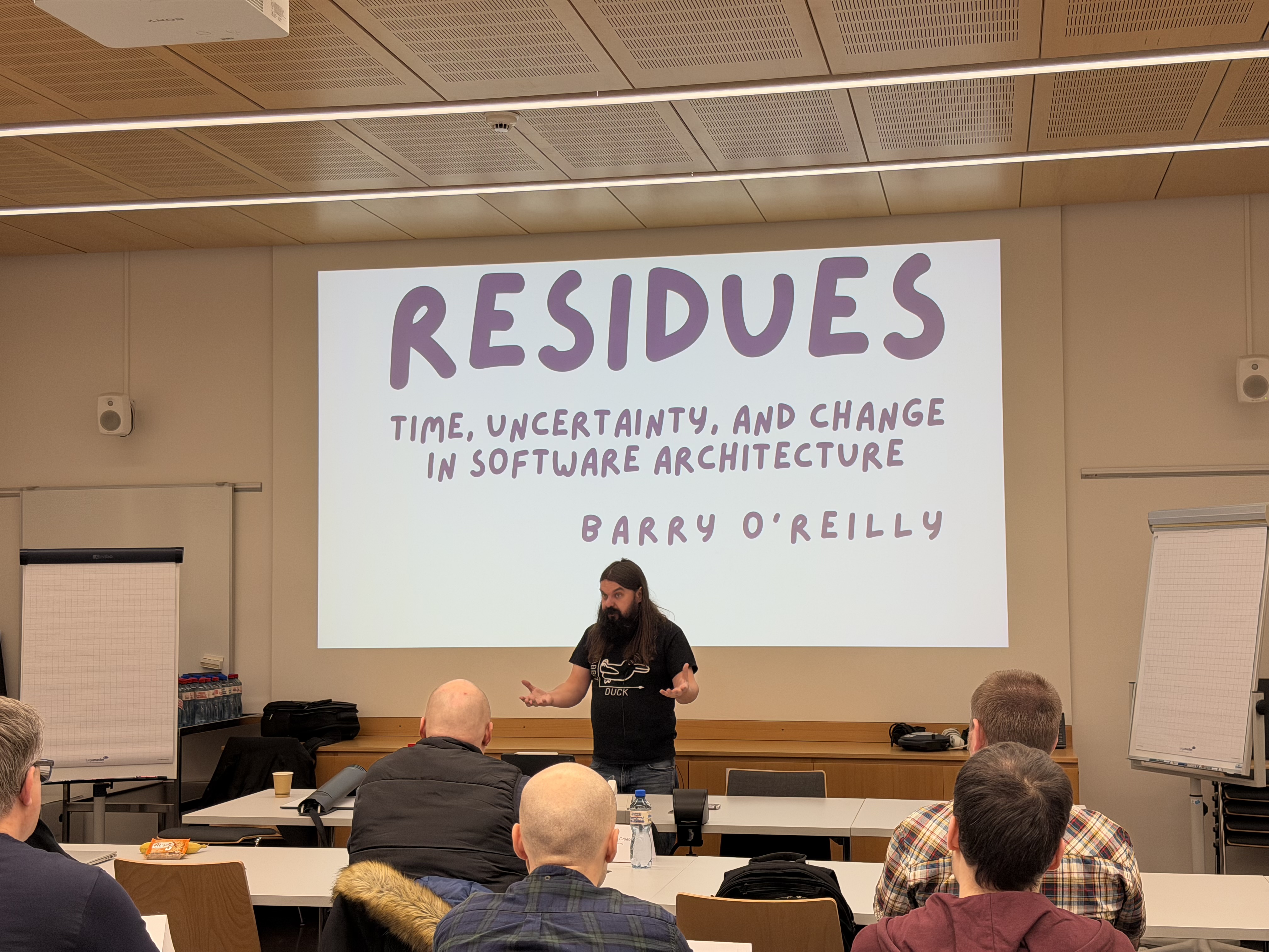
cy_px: 476
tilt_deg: +3.1
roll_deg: +0.9
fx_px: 1760
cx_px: 634
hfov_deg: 39.7
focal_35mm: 48
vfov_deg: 30.3
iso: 80
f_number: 1.78
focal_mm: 6.76
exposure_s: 1/100
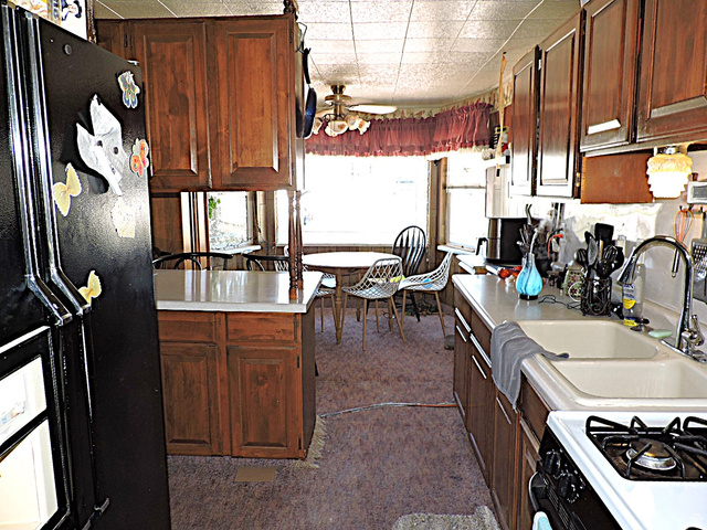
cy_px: 265
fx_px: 490
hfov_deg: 71.6
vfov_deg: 56.8
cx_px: 354
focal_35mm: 24
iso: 100
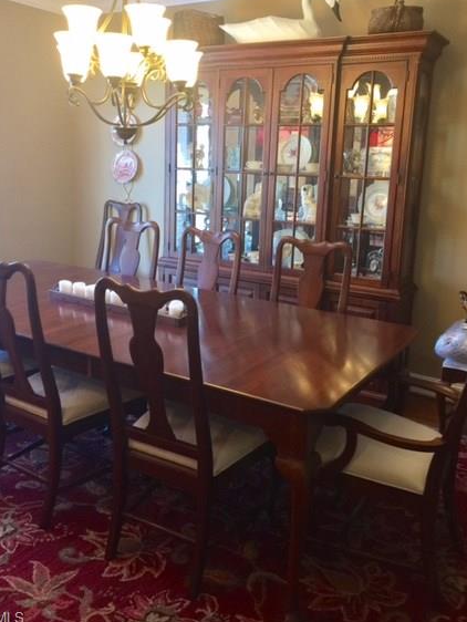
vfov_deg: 55.2
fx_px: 593
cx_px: 210
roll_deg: -1.4
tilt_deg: -8.6
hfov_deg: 42.9
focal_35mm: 33
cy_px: 274
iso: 50
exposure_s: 1/15
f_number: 2.2
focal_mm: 4.15
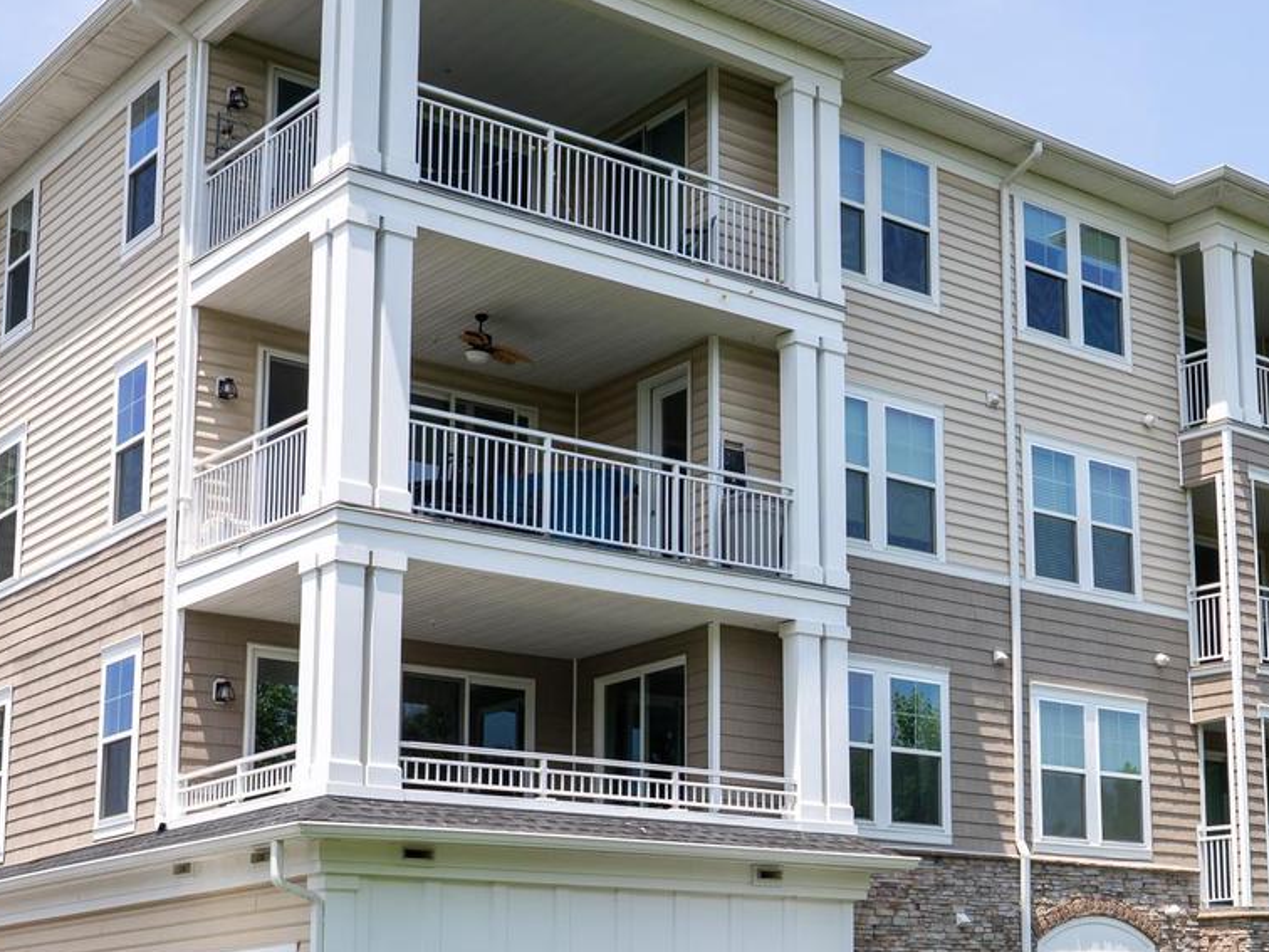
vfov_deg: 26.4
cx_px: 945
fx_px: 2016
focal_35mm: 55
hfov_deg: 34.2
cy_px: 660
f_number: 9
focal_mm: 30
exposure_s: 1/125
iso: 80
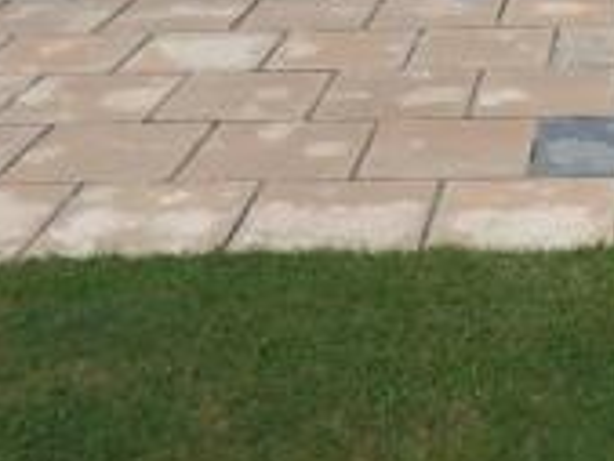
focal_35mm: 86
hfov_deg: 21.6
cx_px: 678
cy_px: -118
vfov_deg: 16.4
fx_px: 1527
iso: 80
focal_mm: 4.5
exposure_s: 1/800
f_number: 3
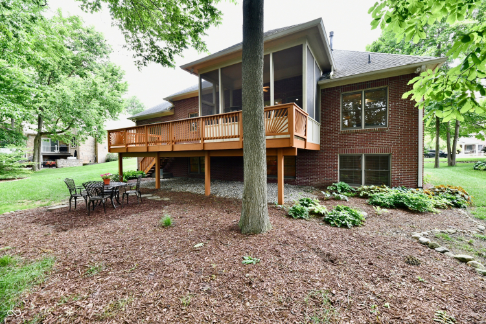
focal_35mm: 14
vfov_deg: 81.2
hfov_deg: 104.3
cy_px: 162
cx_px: 243
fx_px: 189
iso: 640
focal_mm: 14
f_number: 6.3
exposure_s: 1/125
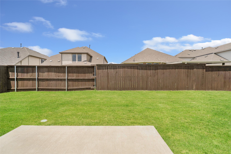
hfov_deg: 96.7
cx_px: 116
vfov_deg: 73.7
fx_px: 103
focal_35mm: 16
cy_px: 77
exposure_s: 1/2500
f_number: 9
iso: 500
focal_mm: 16
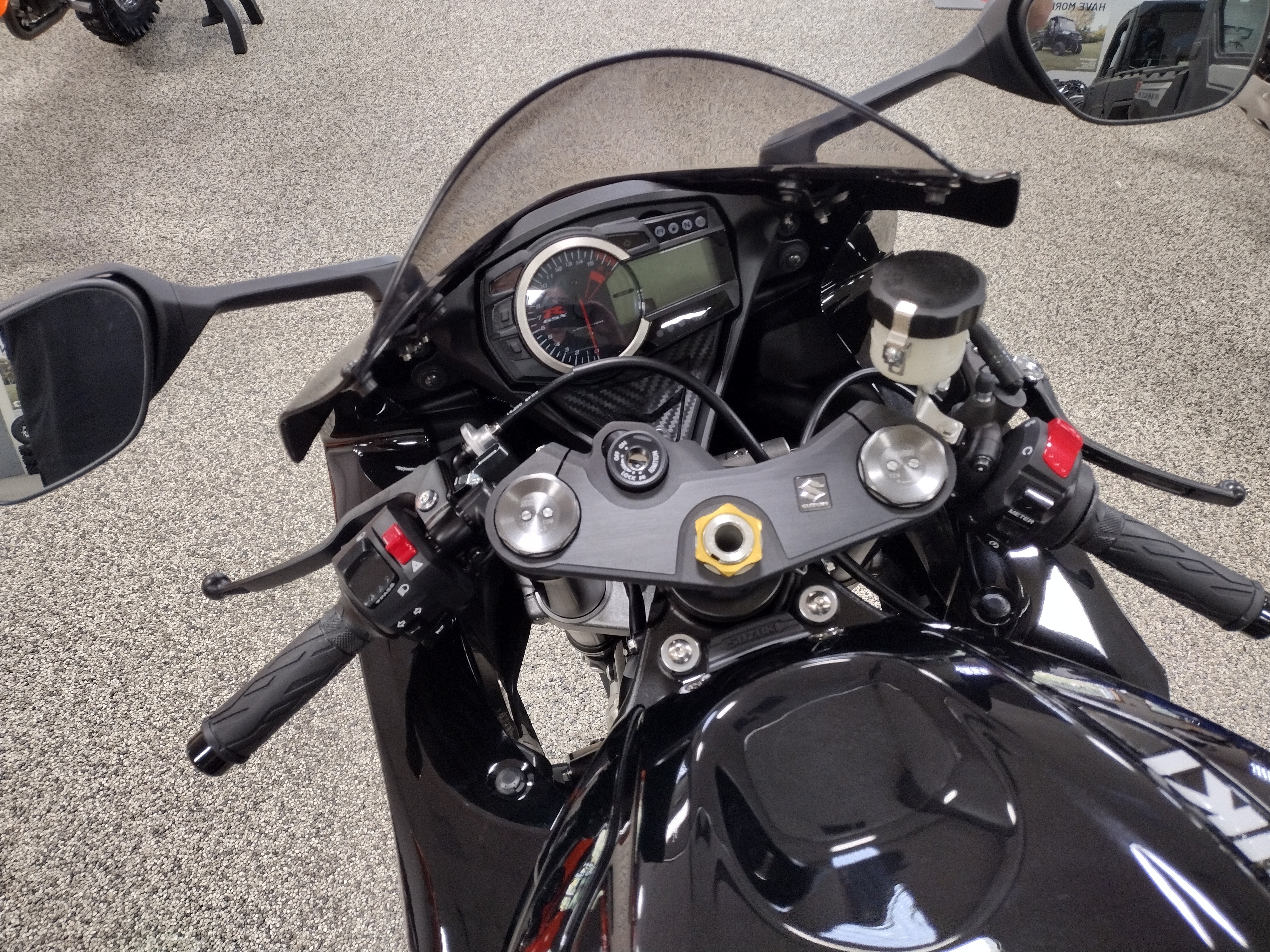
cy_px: 476
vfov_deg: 51.4
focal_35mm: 27
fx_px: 991
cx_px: 635
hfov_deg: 65.3
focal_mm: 4.71
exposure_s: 1/40
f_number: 1.7
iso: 328
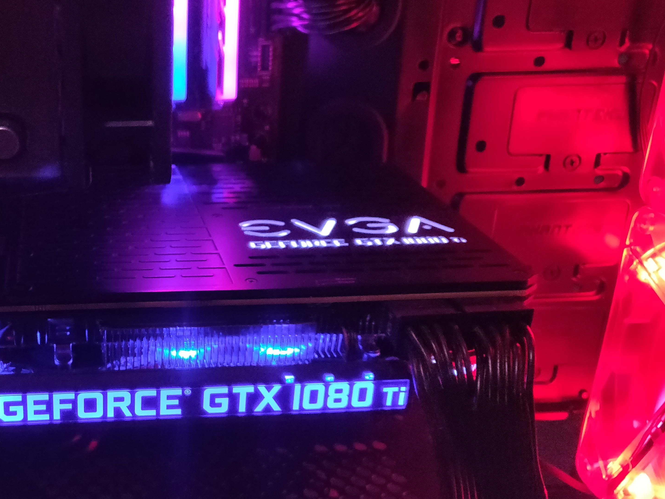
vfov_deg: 35.9
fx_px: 768
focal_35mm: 40
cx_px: 135
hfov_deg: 44.6
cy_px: 270
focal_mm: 4.25
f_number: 1.7
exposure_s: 1/20
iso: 1000
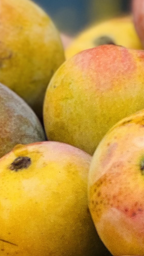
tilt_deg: -12.5
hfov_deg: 3.5
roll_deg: -4.2
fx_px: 2307
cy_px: 402
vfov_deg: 6.3
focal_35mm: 340
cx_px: -156
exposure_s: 1/273
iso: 25
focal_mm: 9
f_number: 2.8
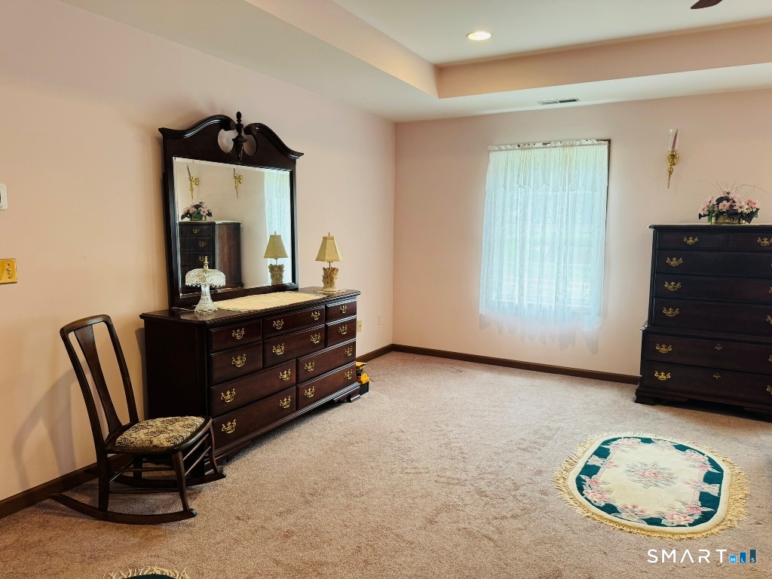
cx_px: 386
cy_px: 290
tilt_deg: -8.2
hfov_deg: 71.6
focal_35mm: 24
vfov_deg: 56.8
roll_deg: -0.2
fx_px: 535
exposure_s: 1/60
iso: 125
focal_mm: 6.76
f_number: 1.78
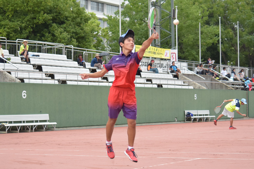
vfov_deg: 16.6
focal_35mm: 82
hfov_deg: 24.6
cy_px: 84
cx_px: 127
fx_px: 582
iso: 1250
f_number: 4.5
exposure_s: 1/2500
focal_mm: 55
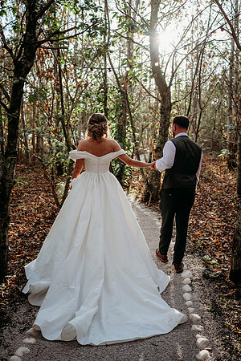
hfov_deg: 37.9
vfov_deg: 54.4
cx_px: 120
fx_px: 351
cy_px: 180
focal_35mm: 35
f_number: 2.5
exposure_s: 1/250
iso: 100
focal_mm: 35
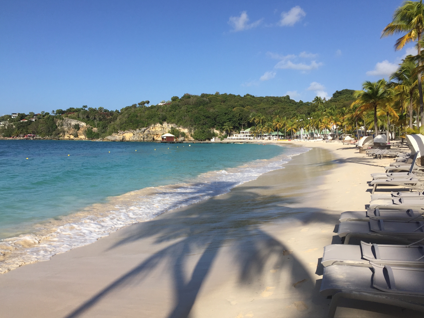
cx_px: 207
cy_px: 164
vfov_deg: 45.4
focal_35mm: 31
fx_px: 380
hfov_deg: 58.3
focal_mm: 4.15
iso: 32
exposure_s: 1/2825
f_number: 2.2
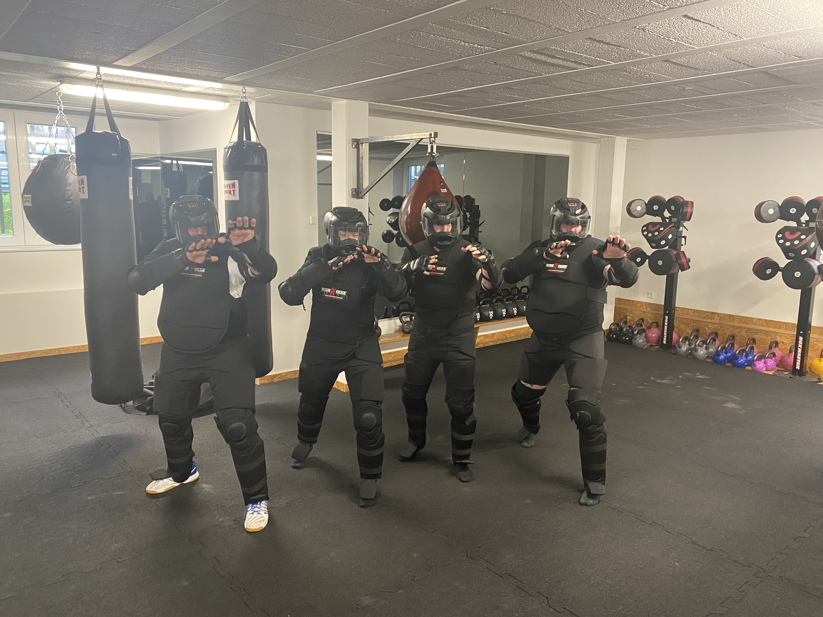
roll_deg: -1.0
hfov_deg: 67.3
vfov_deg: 53.1
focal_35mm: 26
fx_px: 618
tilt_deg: -8.5
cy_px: 308
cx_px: 412
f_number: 1.8
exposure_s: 1/50
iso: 400
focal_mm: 4.25
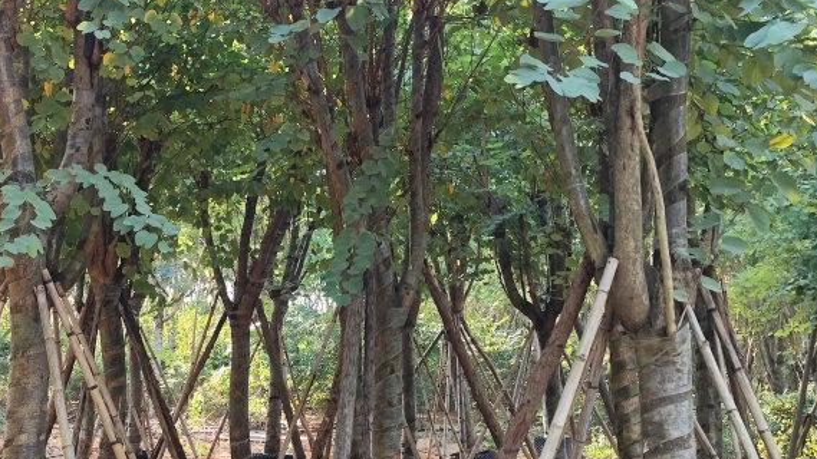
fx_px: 1018
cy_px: 269
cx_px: 333
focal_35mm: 47
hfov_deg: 43.5
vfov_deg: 25.4
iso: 80
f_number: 1.65
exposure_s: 1/100
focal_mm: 6.19
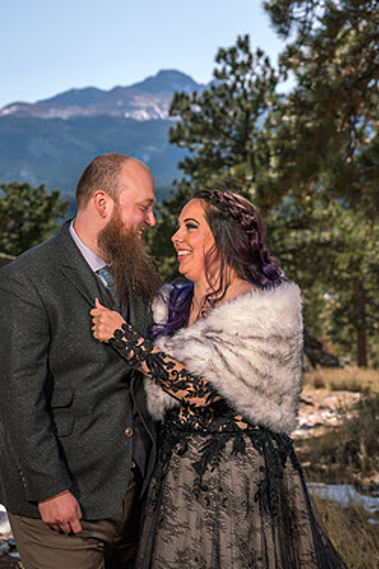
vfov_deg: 33.3
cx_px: 161
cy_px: 332
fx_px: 947
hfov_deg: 22.6
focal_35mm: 60
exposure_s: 1/2500
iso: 200
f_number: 4.5
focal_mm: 50
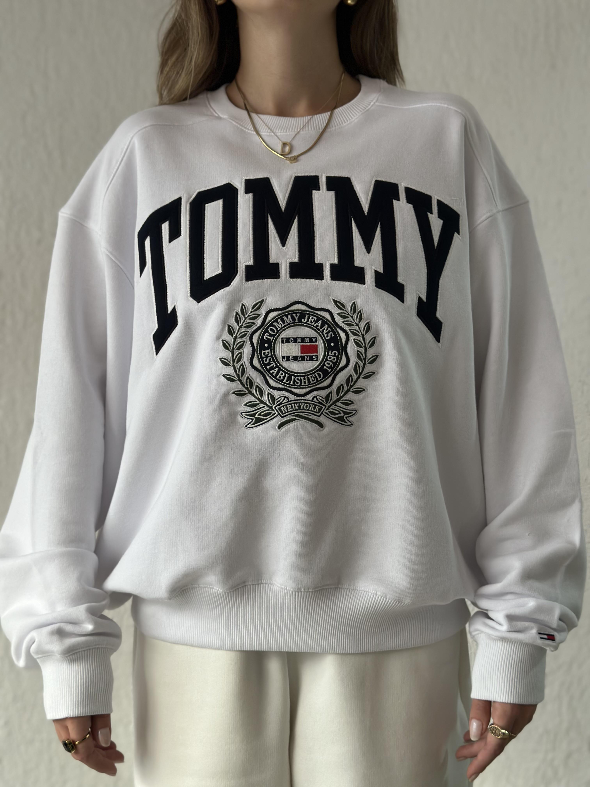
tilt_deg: -1.1
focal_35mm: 48
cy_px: 394
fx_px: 1091
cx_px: 295
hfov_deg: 30.3
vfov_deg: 39.7
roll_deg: -0.2
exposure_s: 1/60
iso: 125
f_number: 1.78
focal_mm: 6.86
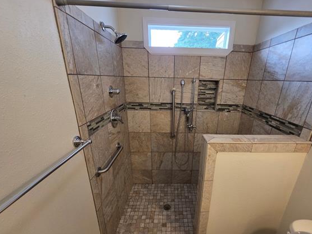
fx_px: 135
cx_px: 175
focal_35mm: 15
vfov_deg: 81.5
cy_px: 129
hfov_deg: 97.7
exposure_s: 1/60
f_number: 1.9
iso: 160
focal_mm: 2.2
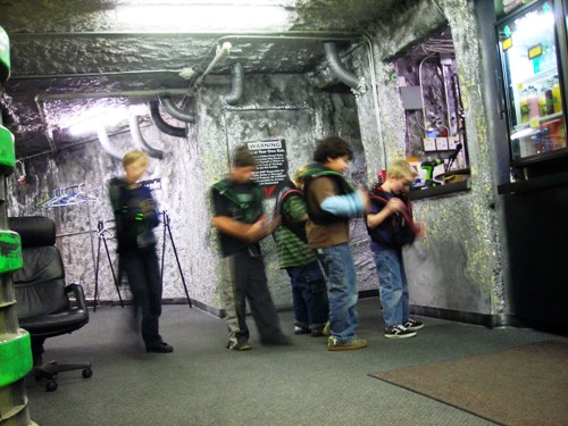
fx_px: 624
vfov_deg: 37.7
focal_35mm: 38
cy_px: 213
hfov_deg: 49.0
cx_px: 284
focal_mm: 6.3
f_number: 3.2
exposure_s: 1/4
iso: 192
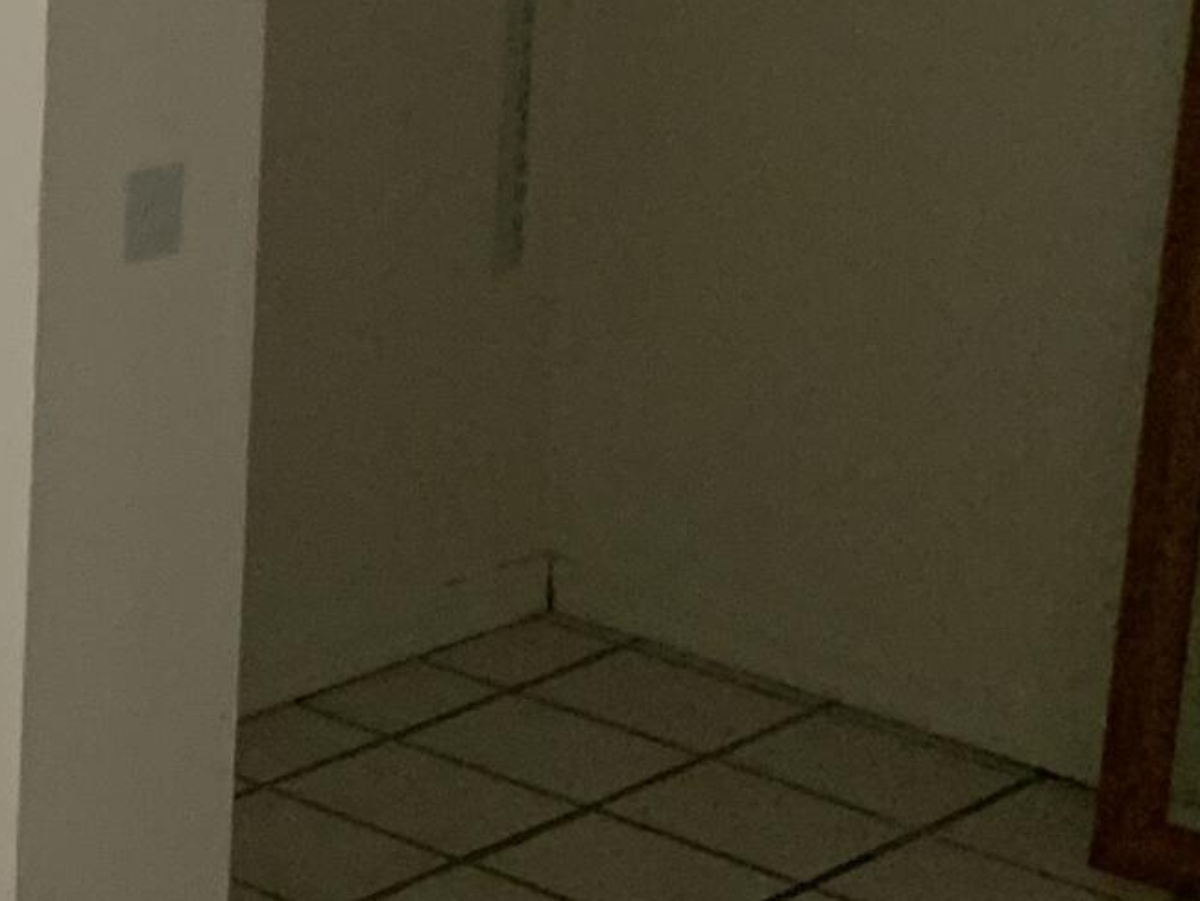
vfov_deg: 11.8
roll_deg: +0.0
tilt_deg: -3.5
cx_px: -1196
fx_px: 4161
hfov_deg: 13.9
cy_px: -471
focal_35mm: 120
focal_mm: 4.25
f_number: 1.8
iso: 100
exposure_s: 1/61
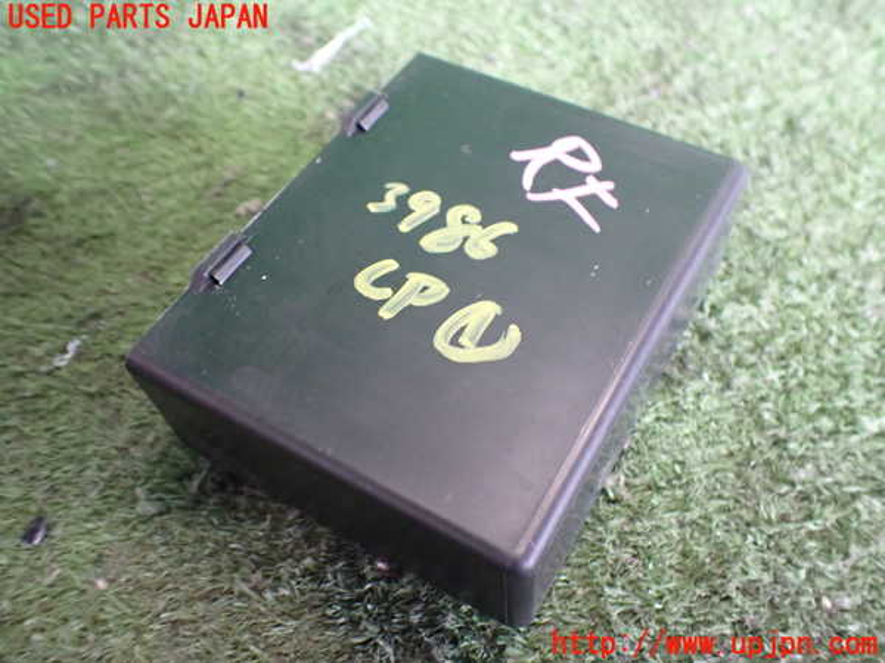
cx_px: 442
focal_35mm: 30
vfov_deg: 46.8
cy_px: 332
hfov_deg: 60.0
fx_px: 767
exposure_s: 1/50
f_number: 2.3
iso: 800
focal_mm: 5.4
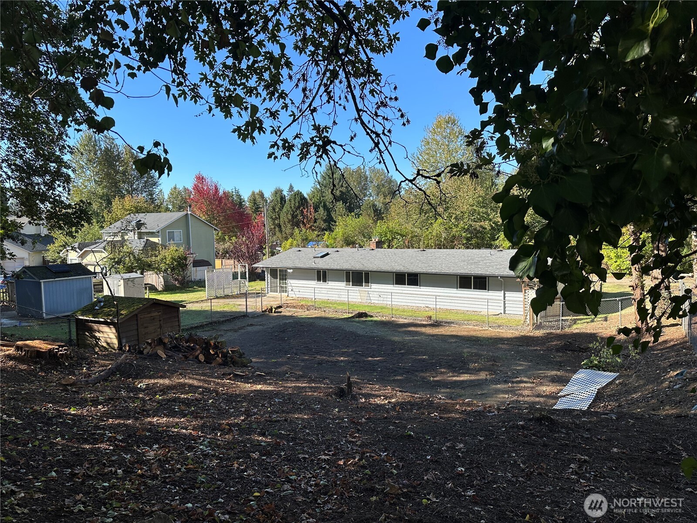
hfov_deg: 71.6
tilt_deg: -4.2
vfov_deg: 56.8
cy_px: 262
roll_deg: +1.7
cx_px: 348
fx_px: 483
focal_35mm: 24
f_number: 1.78
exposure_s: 1/1587
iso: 80
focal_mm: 6.86
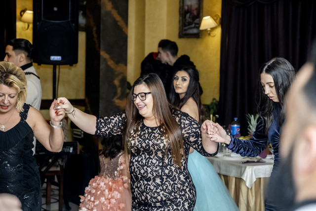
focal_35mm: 83
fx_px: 729
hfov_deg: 24.5
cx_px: 158
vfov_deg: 16.5
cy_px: 106
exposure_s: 1/160
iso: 1250
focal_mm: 55
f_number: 2.8
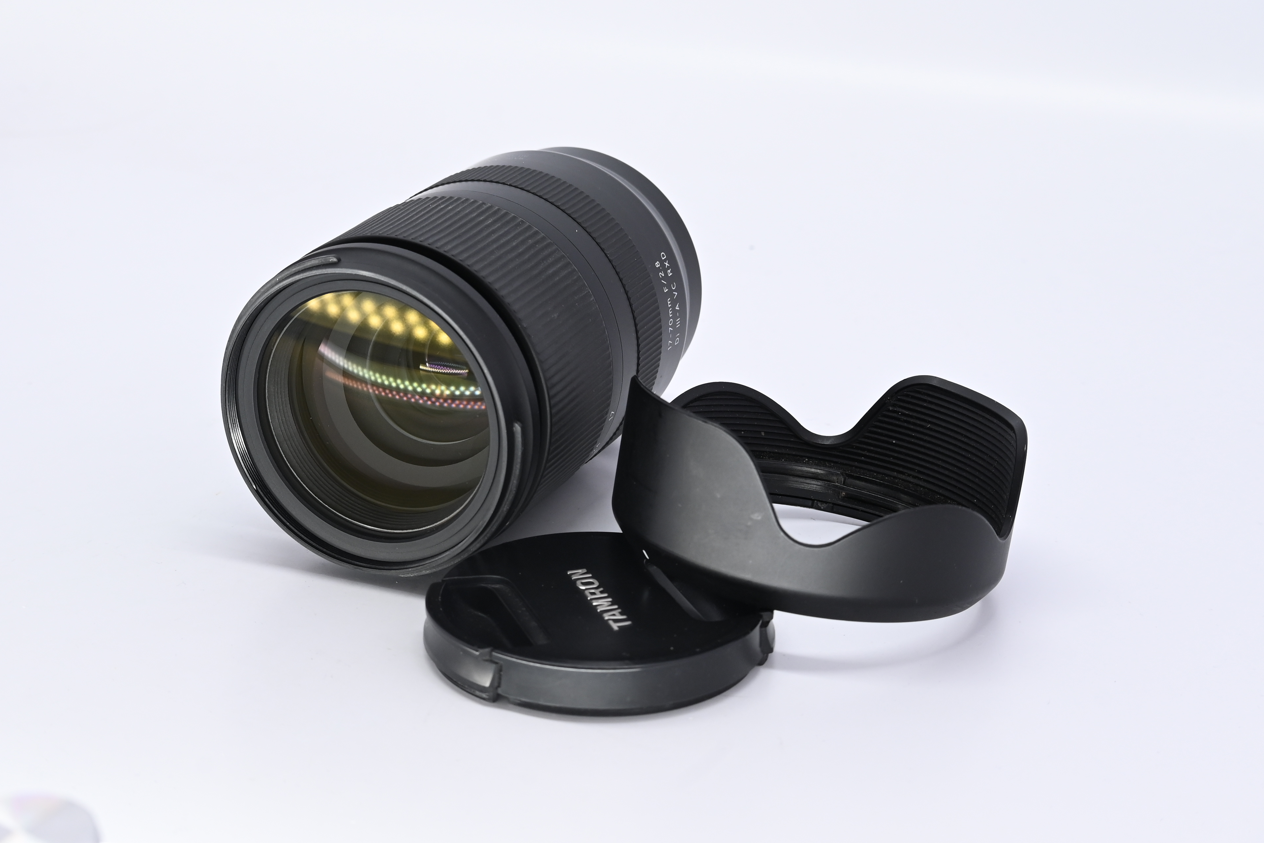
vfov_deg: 17.7
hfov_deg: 26.3
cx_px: 624
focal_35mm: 77
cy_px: 411
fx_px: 2703
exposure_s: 1/160
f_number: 9
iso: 500
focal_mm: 50
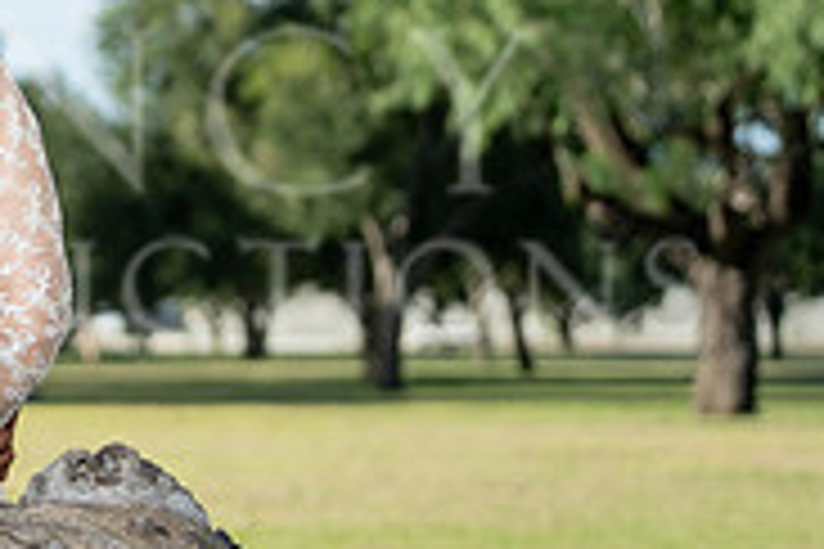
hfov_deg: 13.2
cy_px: 16
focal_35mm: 149
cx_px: -338
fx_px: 3410
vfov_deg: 9.2
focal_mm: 47
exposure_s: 1/2000
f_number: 2.2
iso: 160
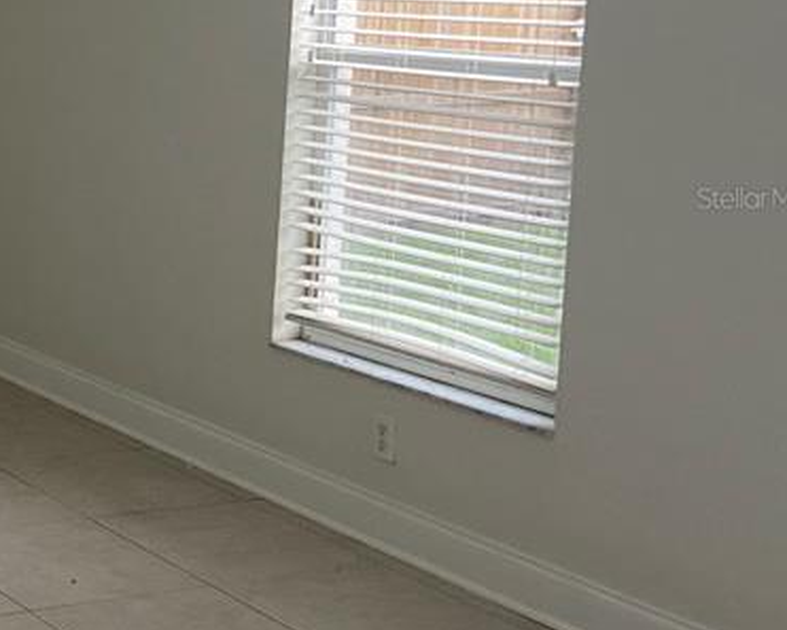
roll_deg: -1.6
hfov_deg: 23.6
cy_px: 197
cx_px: -261
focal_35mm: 70
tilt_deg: -6.4
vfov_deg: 21.8
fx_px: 1631
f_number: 1.8
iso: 200
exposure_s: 1/60
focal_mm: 4.25
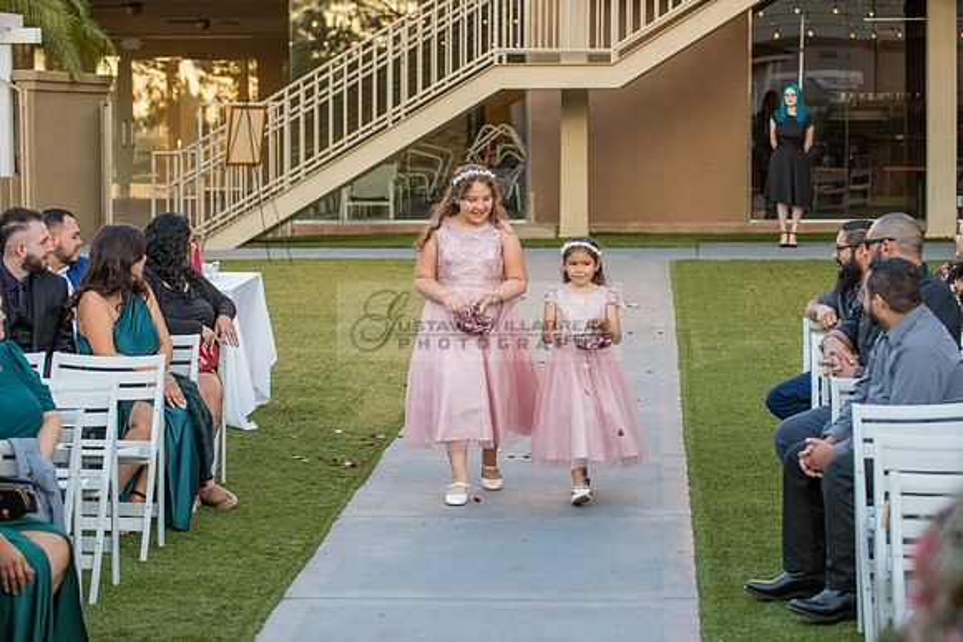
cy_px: 321
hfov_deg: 20.0
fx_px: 2729
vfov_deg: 13.4
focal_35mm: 102
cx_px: 482
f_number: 4
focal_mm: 102
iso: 800
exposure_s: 1/320
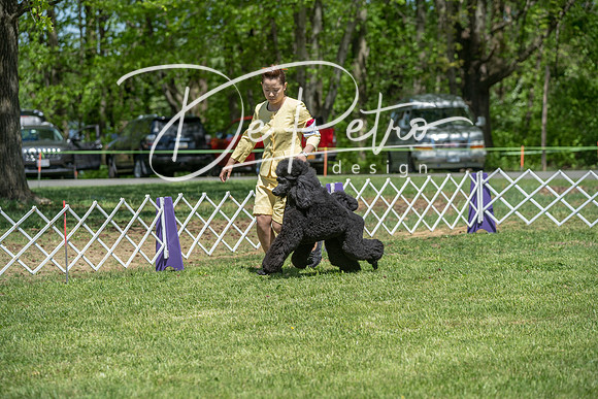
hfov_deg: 17.1
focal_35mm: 120
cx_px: 299
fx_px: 1994
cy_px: 200
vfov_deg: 11.4
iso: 250
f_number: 5
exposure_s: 1/1000
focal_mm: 120
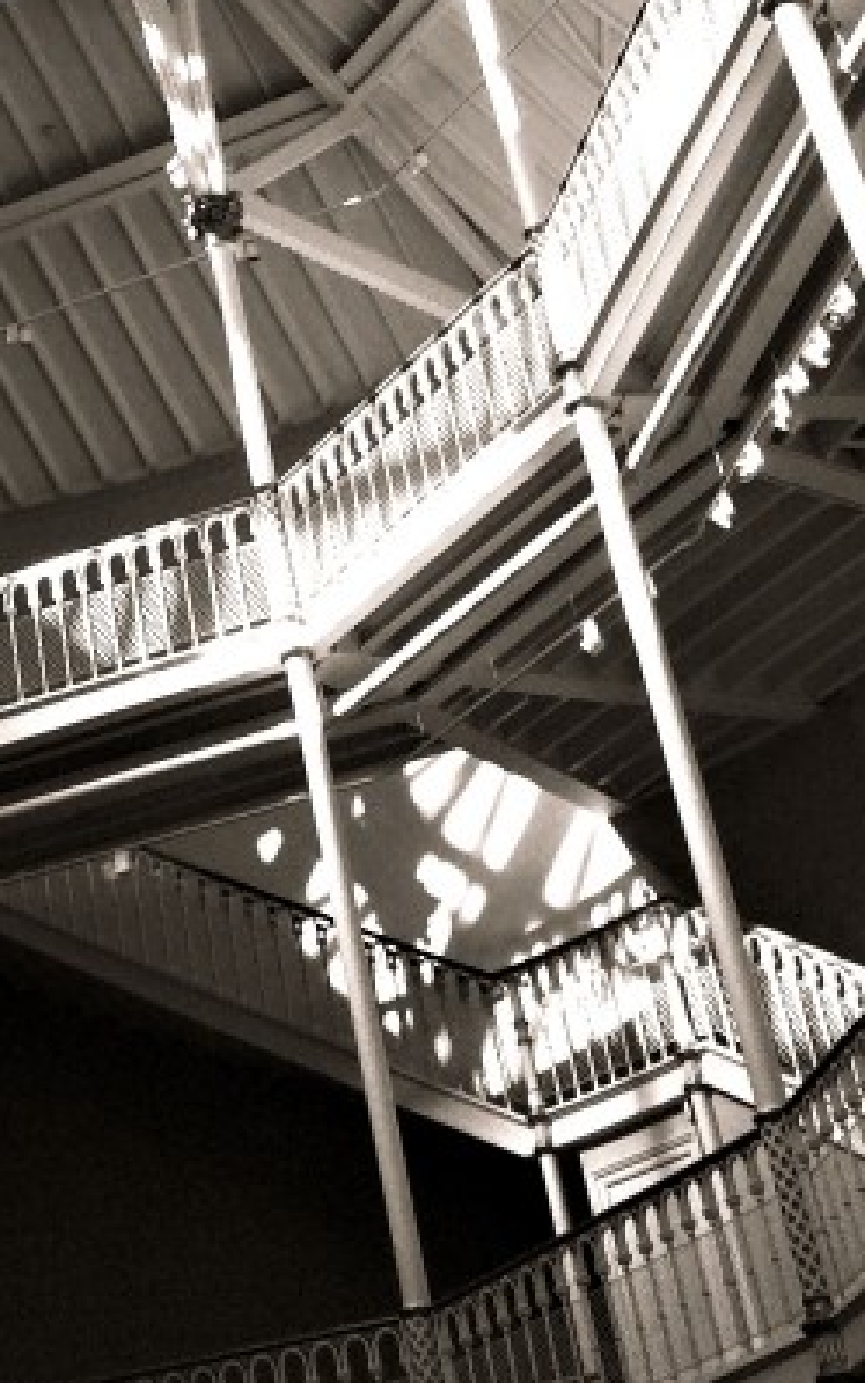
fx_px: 2978
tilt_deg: +41.2
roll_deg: +4.0
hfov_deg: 15.4
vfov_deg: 24.0
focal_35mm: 79
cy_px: -233
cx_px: -396
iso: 32
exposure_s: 1/631
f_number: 2.2
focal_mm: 4.15
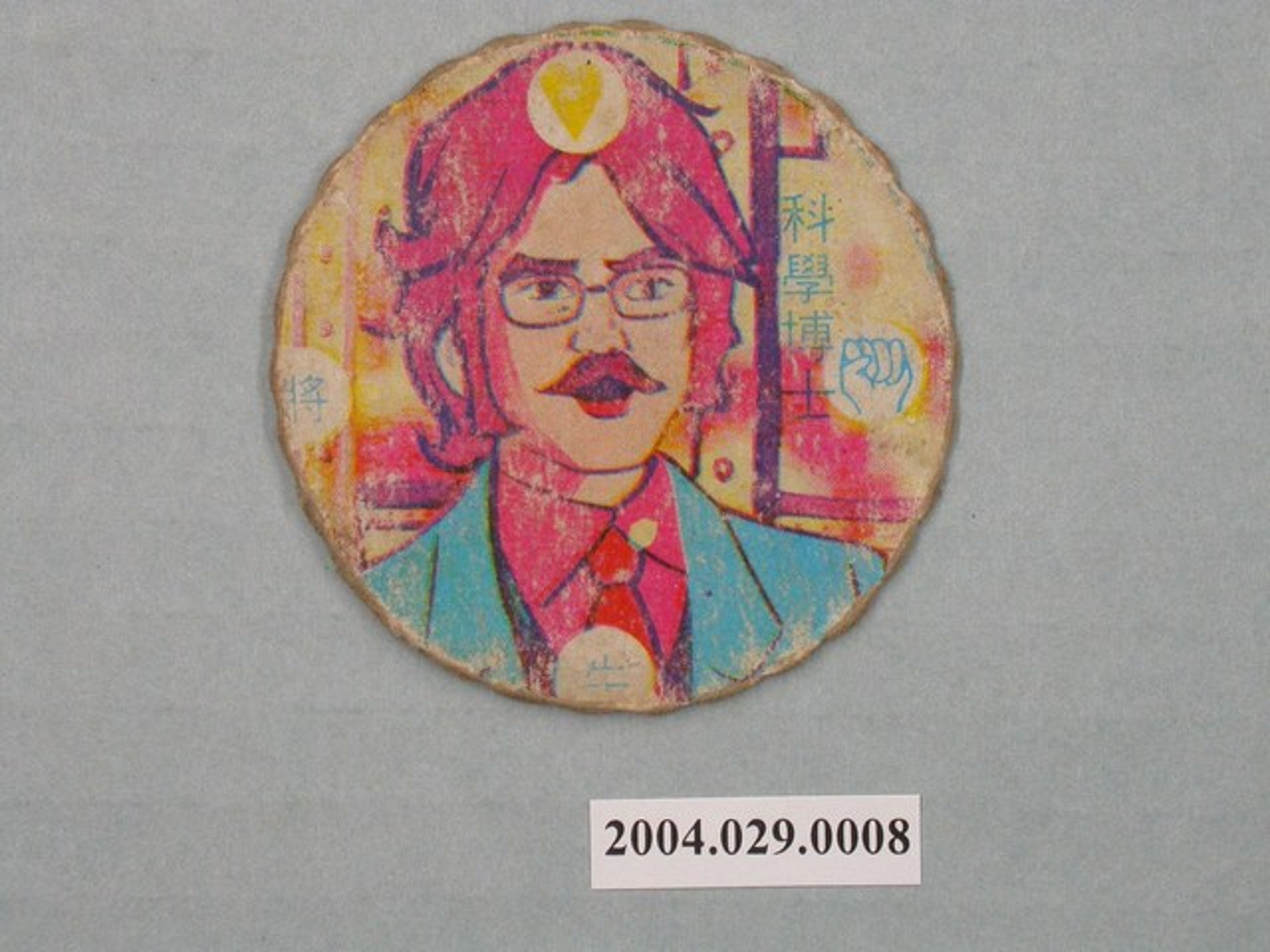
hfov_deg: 12.8
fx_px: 5650
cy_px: 476
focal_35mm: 154
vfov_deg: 9.6
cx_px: 635
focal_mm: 32
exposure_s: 1/30
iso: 200
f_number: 6.5
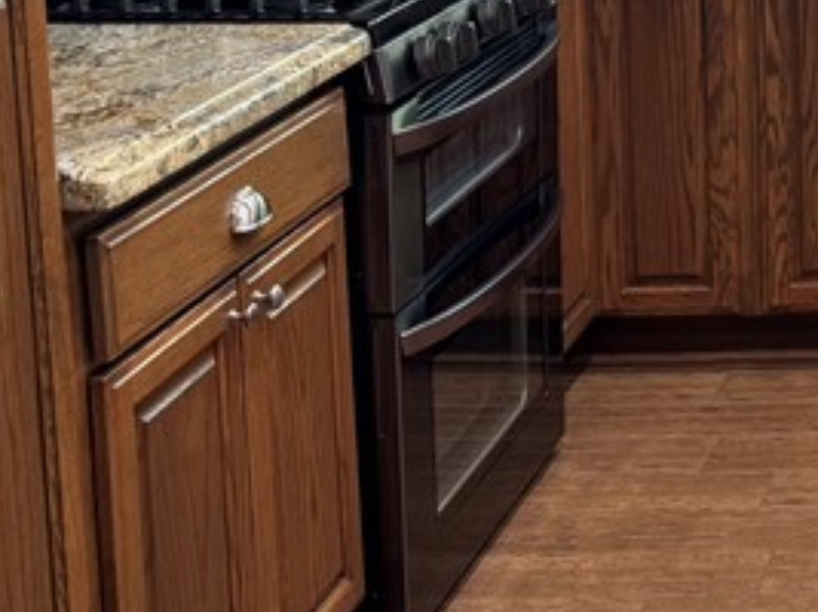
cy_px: -150
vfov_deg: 15.4
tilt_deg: -7.9
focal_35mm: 92
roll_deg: -0.6
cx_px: 1278
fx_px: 2173
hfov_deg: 18.5
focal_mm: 6.76
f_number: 1.78
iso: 125
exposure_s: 1/60
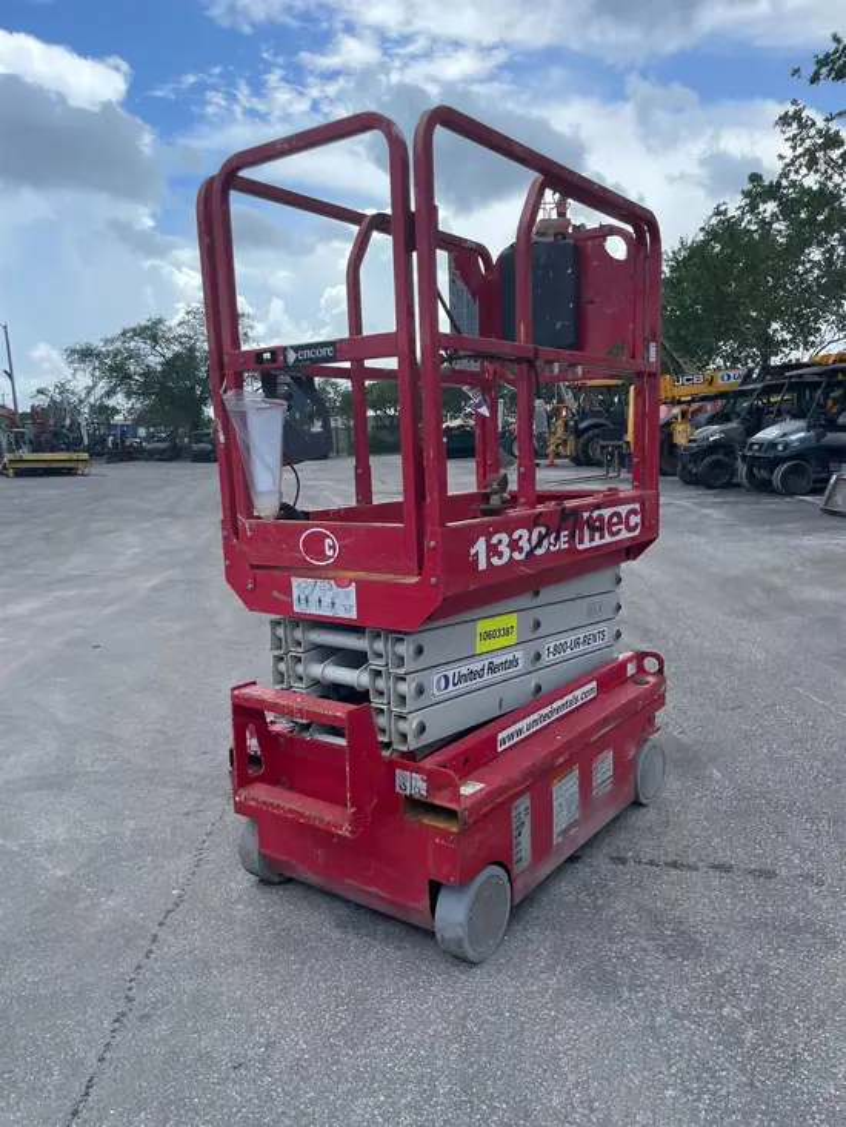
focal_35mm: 26
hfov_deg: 53.1
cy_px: 564
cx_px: 423
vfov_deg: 67.3
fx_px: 847
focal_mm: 4.2
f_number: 1.6
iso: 50
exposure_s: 1/3125
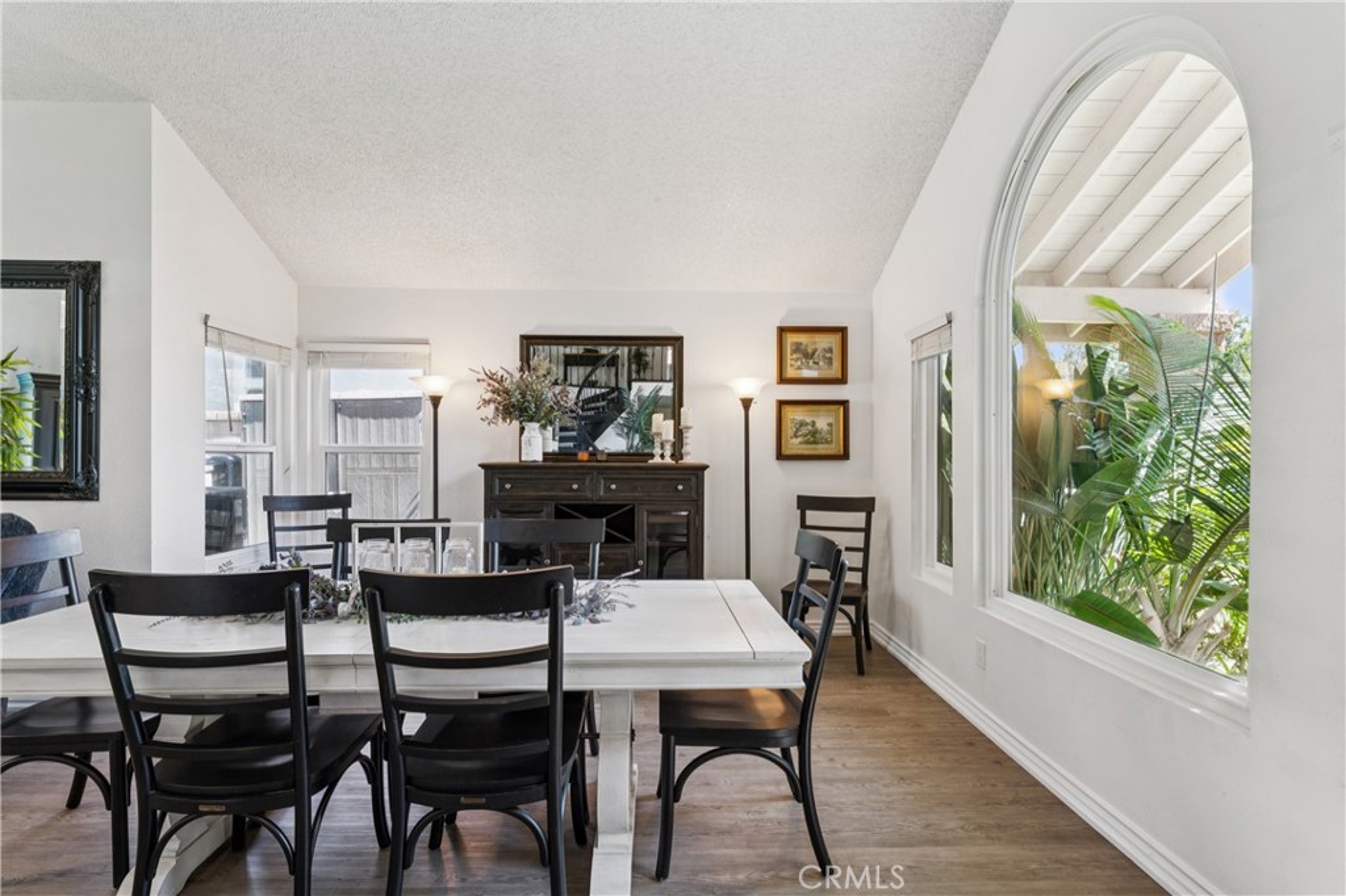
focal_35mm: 17
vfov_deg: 69.2
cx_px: 673
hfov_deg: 92.0
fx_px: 650
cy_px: 448
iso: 100
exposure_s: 1/2
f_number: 13
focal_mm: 17.4
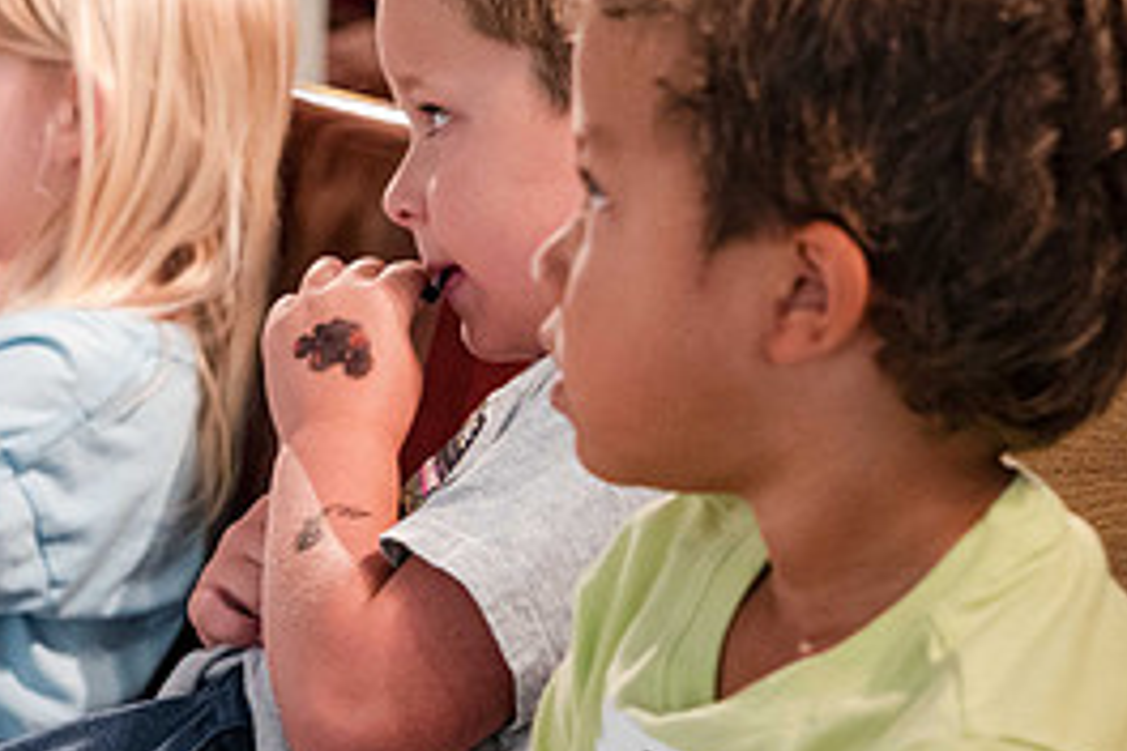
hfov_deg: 10.4
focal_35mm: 197
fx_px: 6167
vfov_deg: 7.0
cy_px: 191
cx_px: 169
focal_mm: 85
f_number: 5.6
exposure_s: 1/125
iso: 6400
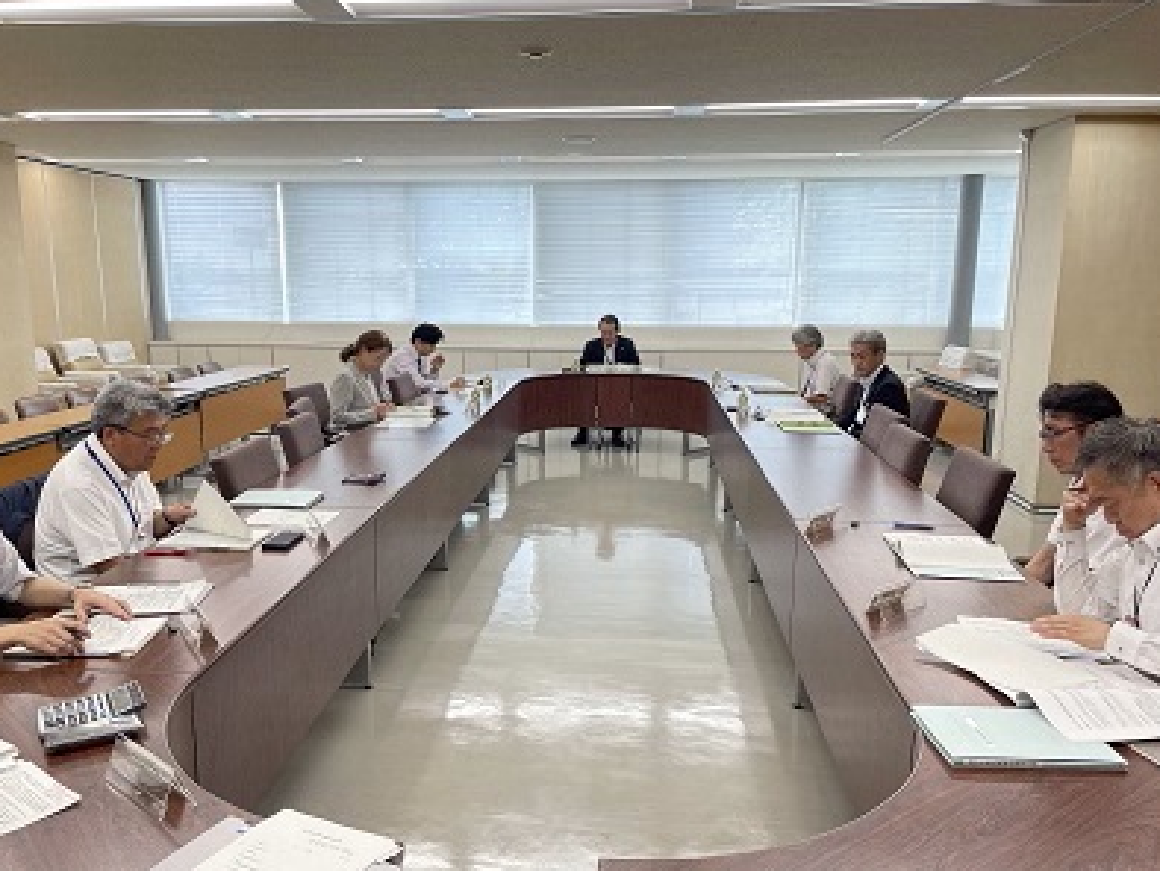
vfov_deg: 48.2
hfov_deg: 61.5
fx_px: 972
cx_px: 533
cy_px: 471
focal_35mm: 29
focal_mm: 4.2
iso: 32
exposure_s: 1/108
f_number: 1.6
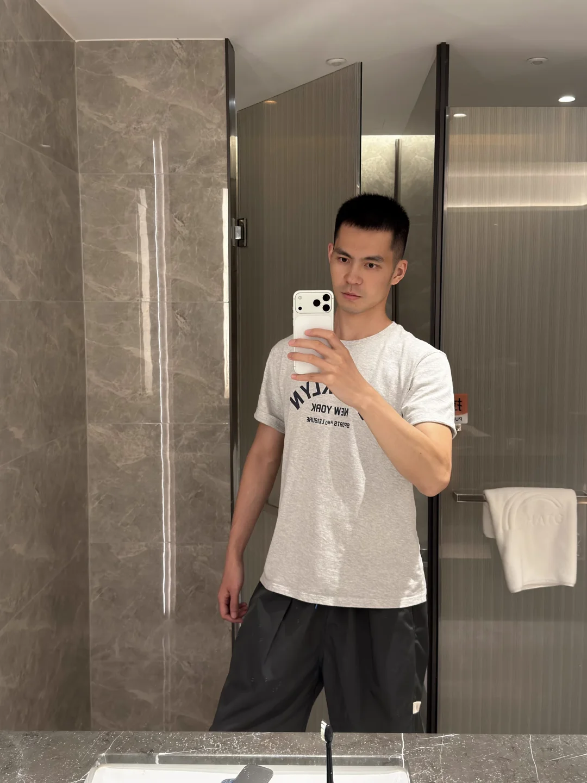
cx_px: 294
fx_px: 791
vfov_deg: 52.6
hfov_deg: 40.7
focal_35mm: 35
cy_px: 392
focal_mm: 6.76
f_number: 1.78
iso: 250
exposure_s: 1/50
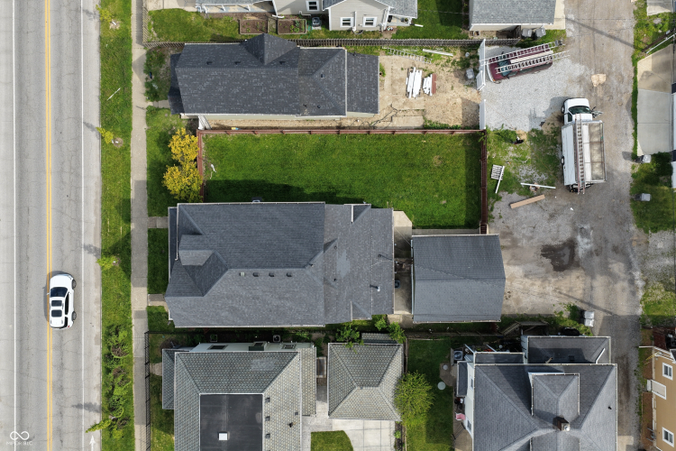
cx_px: 338
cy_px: 226
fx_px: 526
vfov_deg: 46.4
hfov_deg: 65.5
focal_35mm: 28
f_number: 2.8
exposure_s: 1/800
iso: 200
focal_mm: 14.45
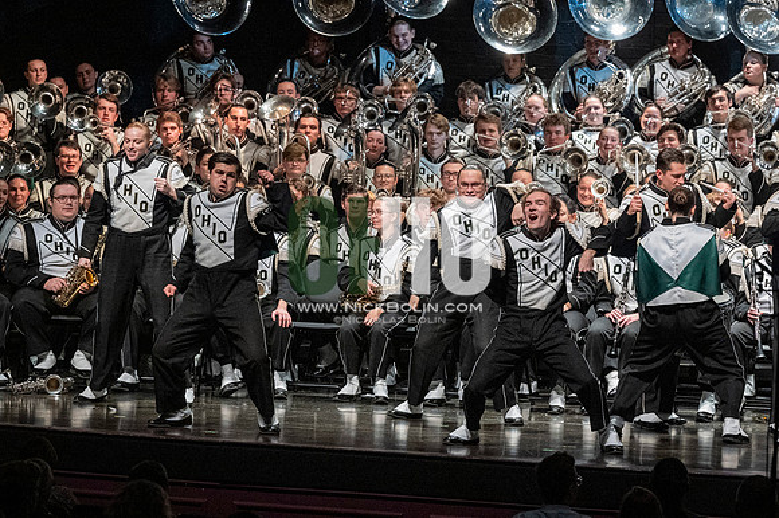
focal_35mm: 210
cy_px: 259
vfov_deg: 6.5
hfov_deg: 9.8
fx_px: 4541
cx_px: 390
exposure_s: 1/500
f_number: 4
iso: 4000
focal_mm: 140
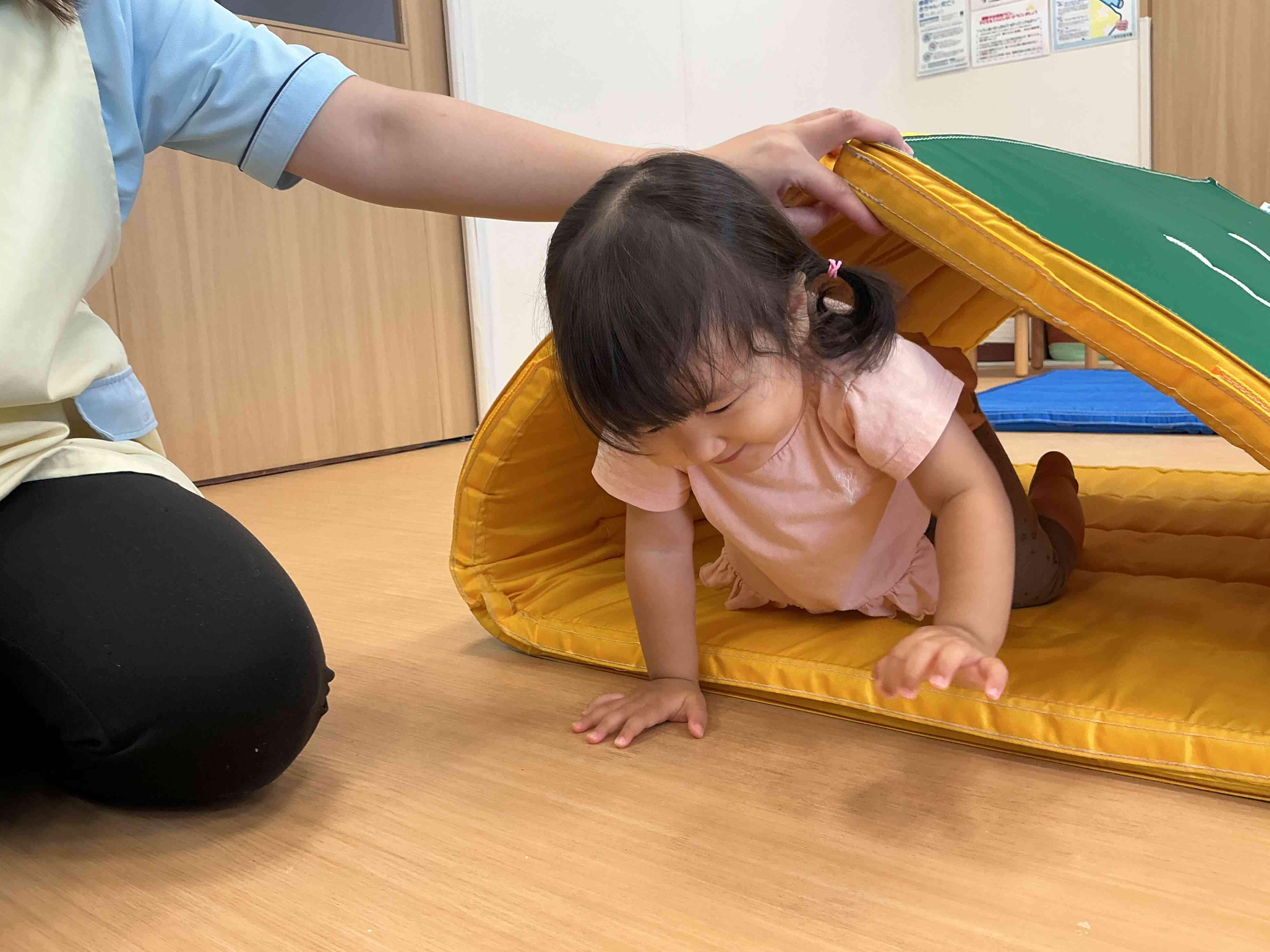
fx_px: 1101
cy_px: 470
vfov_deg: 46.8
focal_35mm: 30
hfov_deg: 60.0
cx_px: 627
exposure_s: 1/120
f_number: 1.8
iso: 64
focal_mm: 3
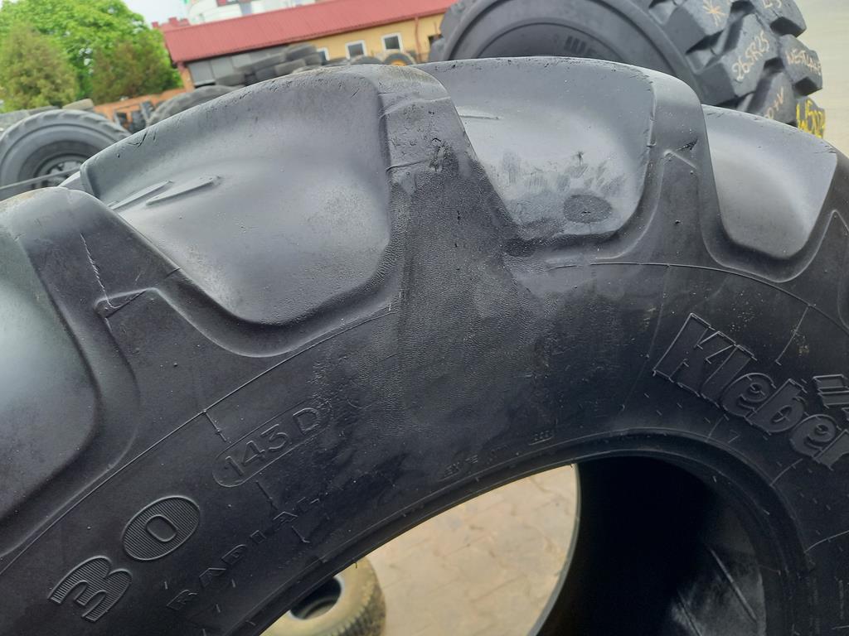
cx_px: 424
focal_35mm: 25
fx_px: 613
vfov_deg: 54.9
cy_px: 318
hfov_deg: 69.4
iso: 100
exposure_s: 1/50
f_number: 1.8
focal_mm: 4.65
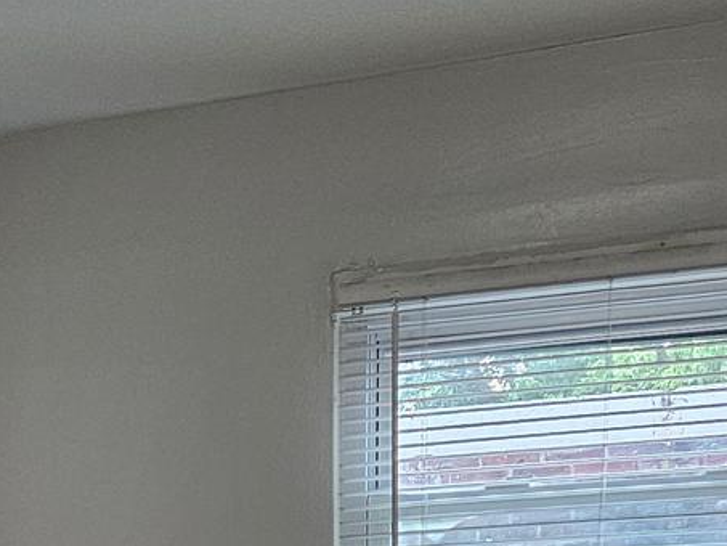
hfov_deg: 17.8
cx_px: -185
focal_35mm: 104
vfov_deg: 13.5
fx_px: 2185
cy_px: 792
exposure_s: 1/170
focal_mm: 5.4
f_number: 1.8
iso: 200
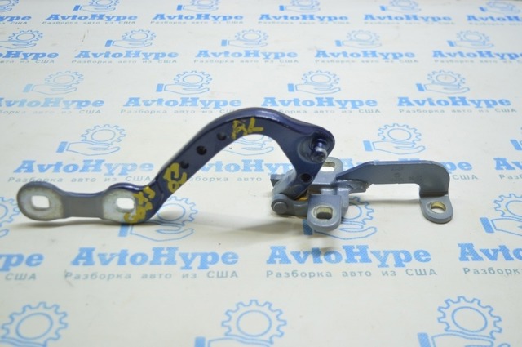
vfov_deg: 30.8
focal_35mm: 44
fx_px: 630
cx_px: 261
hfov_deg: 45.0
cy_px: 174
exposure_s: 1/40
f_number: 4.2
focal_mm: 29
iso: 400
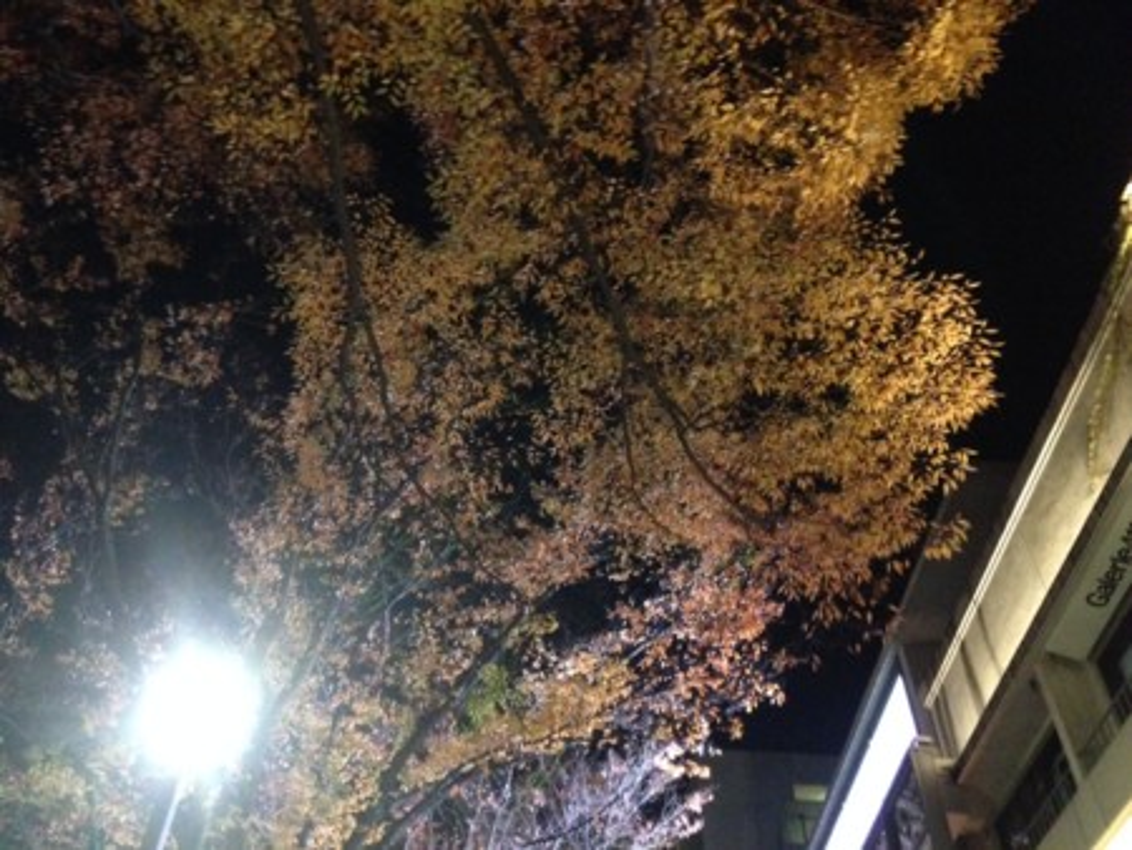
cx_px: 566
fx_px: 1080
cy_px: 425
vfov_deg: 43.0
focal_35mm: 33
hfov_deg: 55.3
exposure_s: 1/15
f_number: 2.4
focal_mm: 4.12
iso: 800
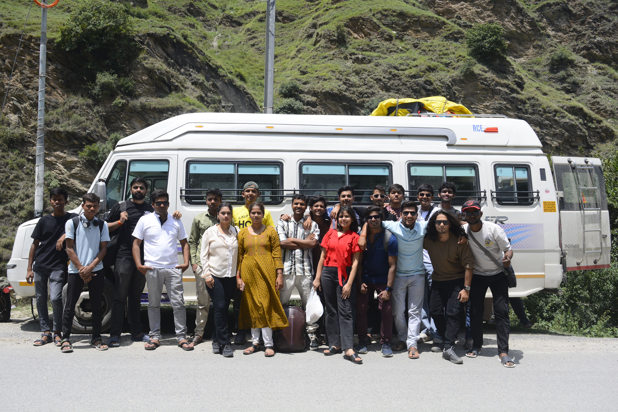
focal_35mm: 34
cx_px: 309
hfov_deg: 55.1
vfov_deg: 38.4
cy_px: 206
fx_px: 592
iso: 100
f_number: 8
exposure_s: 1/320
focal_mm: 23
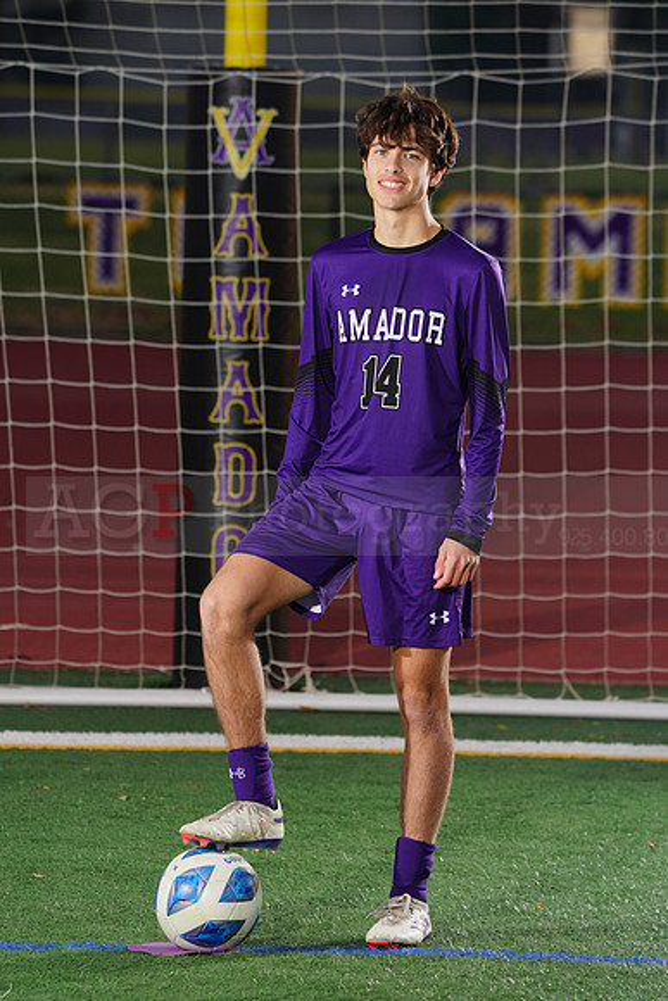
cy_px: 500
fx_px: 7204
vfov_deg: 7.9
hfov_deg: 5.3
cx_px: 334
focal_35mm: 259
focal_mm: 259
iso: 200
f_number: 7.1
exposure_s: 1/200
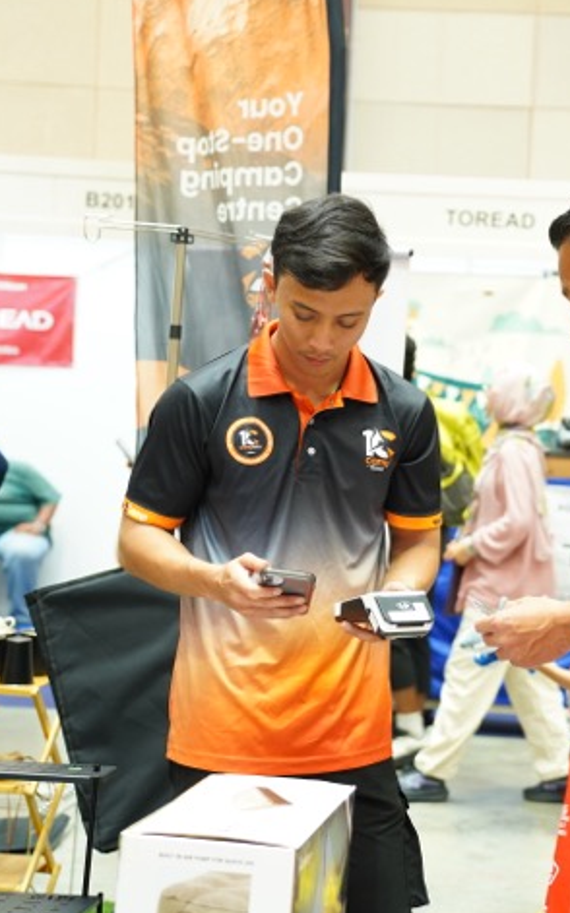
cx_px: 458
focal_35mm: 67
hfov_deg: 19.2
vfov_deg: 30.6
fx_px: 1667
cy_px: 454
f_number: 2.8
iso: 1000
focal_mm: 43
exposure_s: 1/100
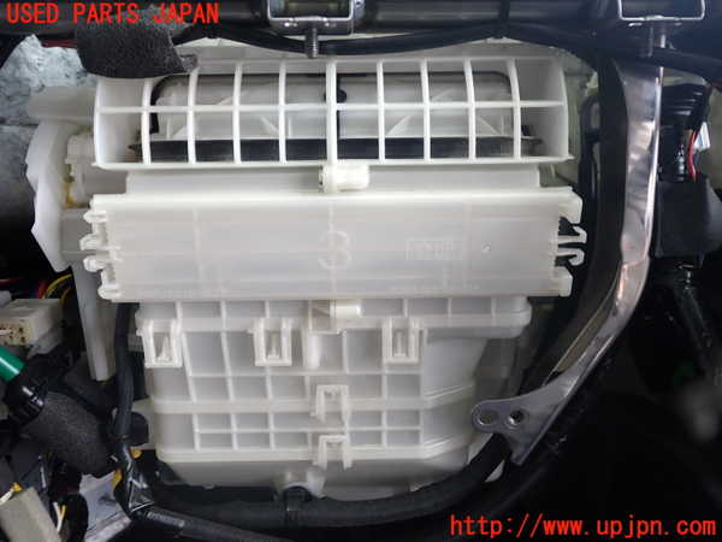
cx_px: 361
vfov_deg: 46.8
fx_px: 626
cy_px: 271
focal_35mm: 30
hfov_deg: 60.0
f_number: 2.3
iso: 160
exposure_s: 1/125
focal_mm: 5.4
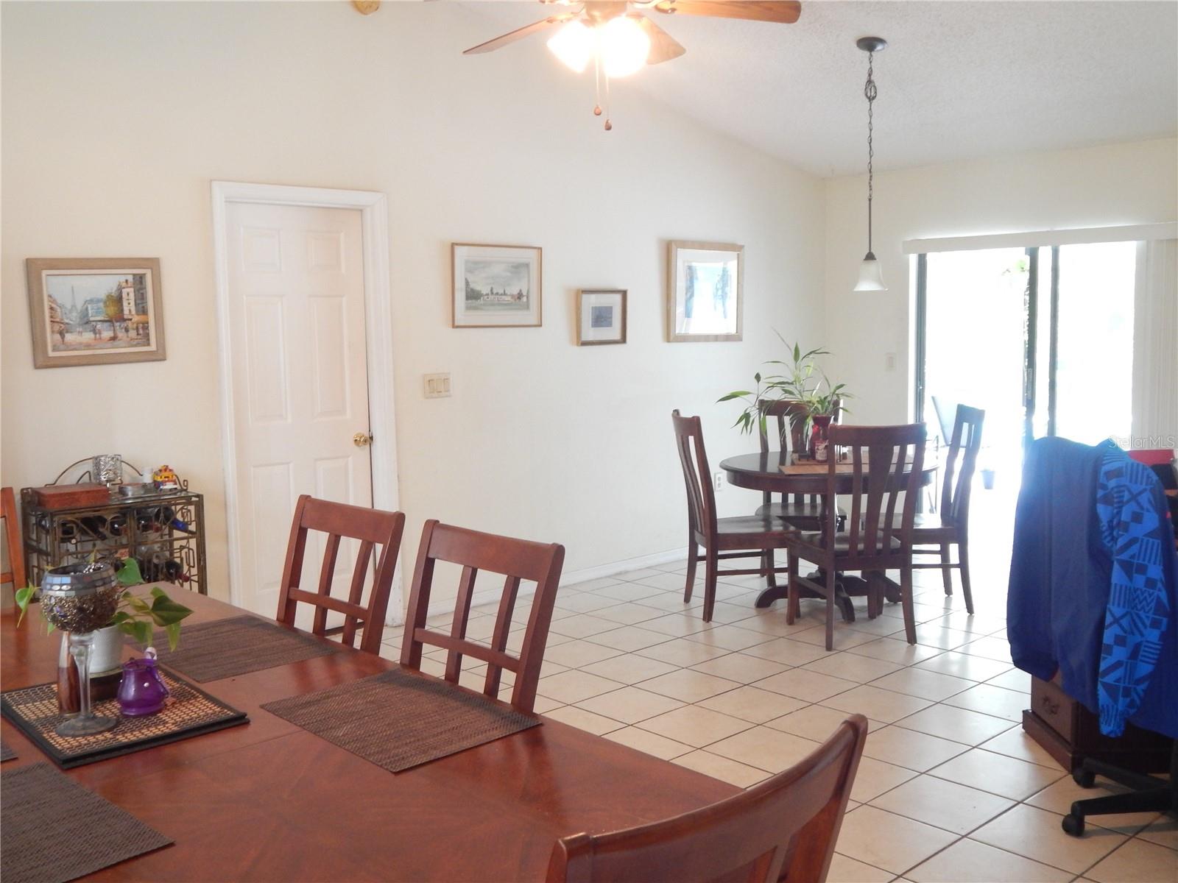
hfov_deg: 52.6
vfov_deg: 40.7
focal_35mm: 35
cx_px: 589
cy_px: 442
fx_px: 1191
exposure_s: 1/15
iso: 400
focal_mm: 6.1
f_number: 3.3
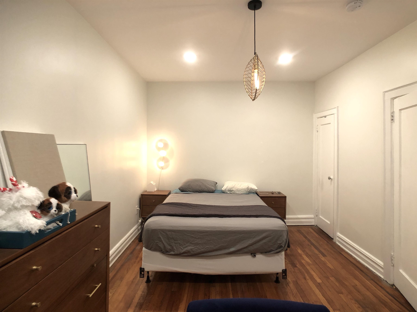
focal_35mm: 28
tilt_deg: -0.2
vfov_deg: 49.7
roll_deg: +0.4
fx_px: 337
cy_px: 156
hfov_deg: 63.4
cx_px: 208
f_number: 1.8
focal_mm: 4
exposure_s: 1/20
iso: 40
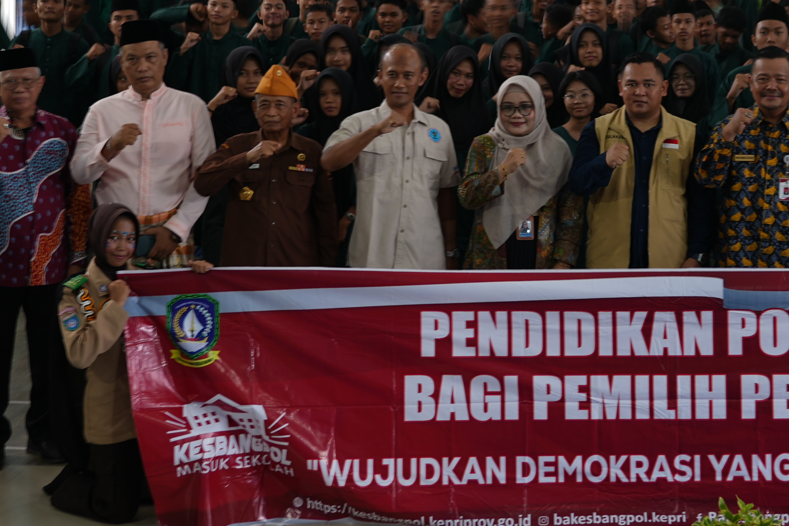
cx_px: 605
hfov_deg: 21.0
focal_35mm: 96
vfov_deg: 13.9
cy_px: -77
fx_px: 2104
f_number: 4
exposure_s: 1/4
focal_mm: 30
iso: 50
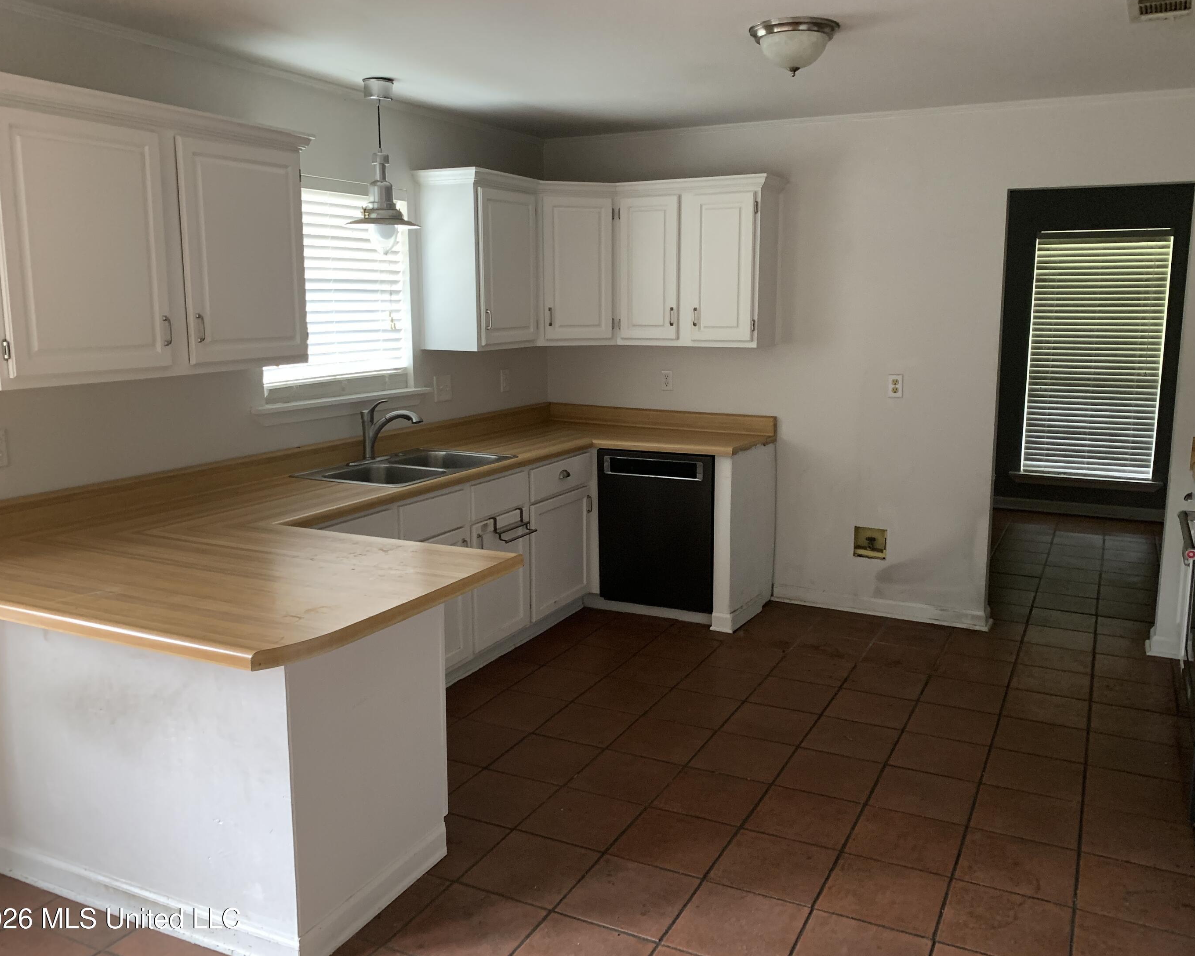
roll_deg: +1.7
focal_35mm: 28
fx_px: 990
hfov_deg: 62.2
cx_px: 608
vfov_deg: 51.5
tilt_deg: -8.5
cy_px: 469
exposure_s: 1/40
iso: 400
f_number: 1.8
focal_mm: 4.25
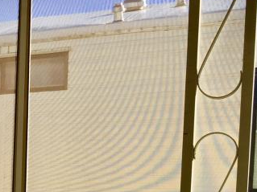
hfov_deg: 19.0
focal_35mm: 93
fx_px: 690
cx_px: -108
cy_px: 271
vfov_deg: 14.9
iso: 32
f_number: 2.2
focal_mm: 4.15
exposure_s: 1/746
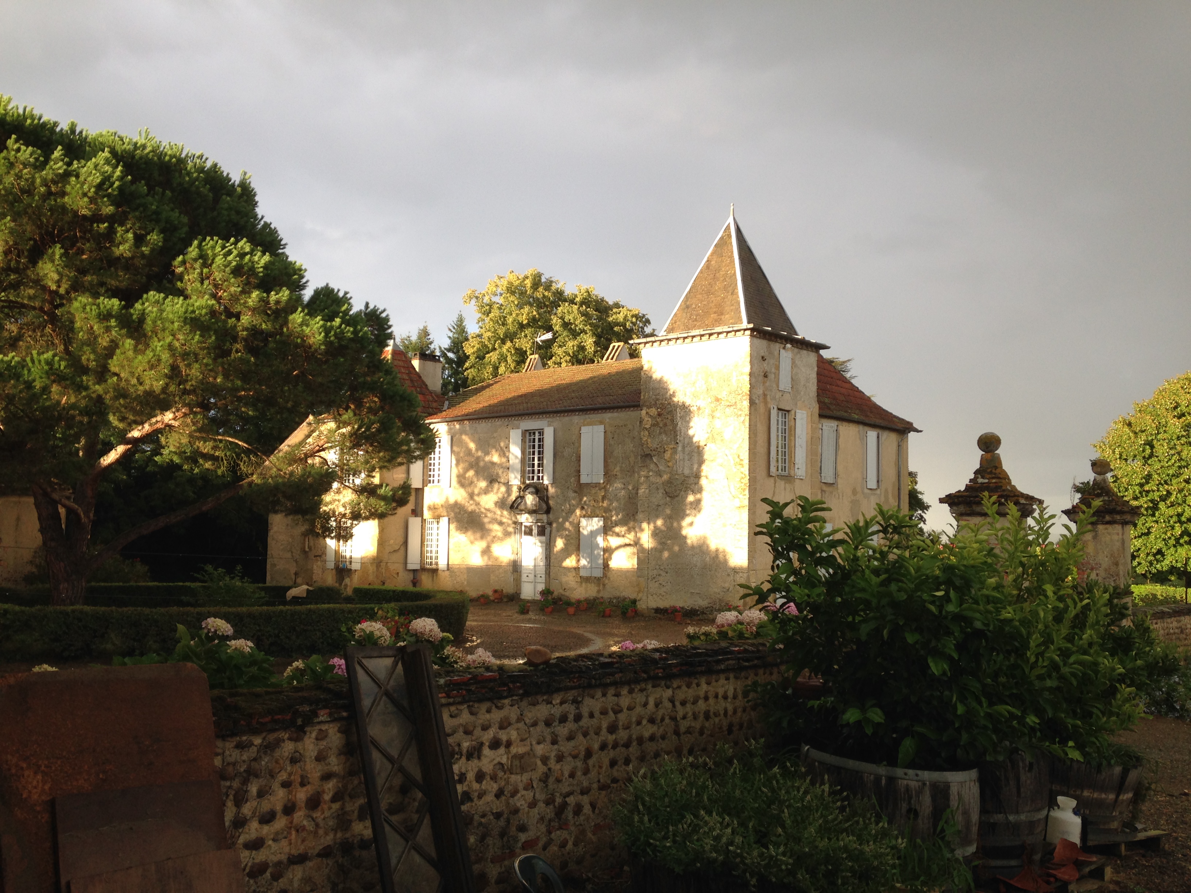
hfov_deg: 55.4
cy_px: 446
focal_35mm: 33
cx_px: 596
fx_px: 1135
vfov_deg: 42.9
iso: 50
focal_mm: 4.12
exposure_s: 1/197
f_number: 2.4
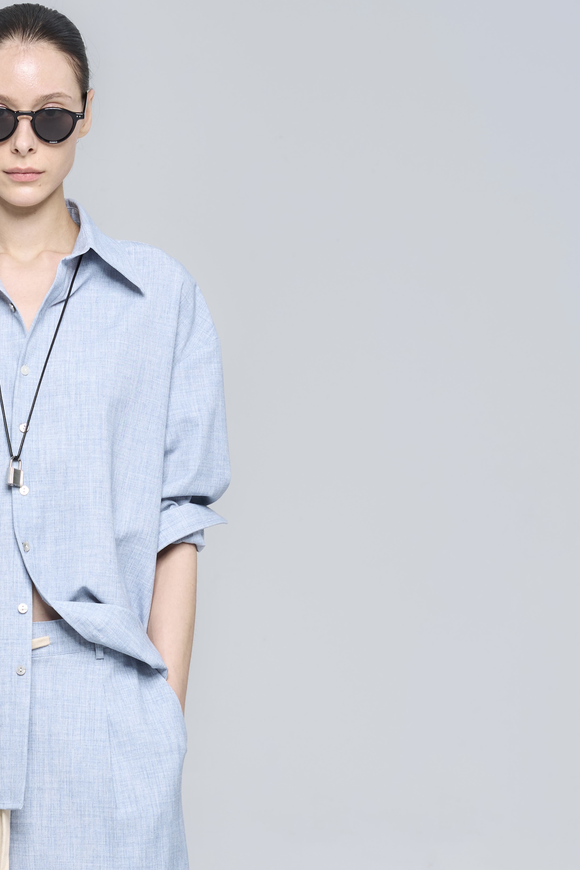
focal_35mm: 165
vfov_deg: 12.4
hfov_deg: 8.3
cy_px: 763
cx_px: 25
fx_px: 3988
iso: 200
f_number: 8
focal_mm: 85
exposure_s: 1/125
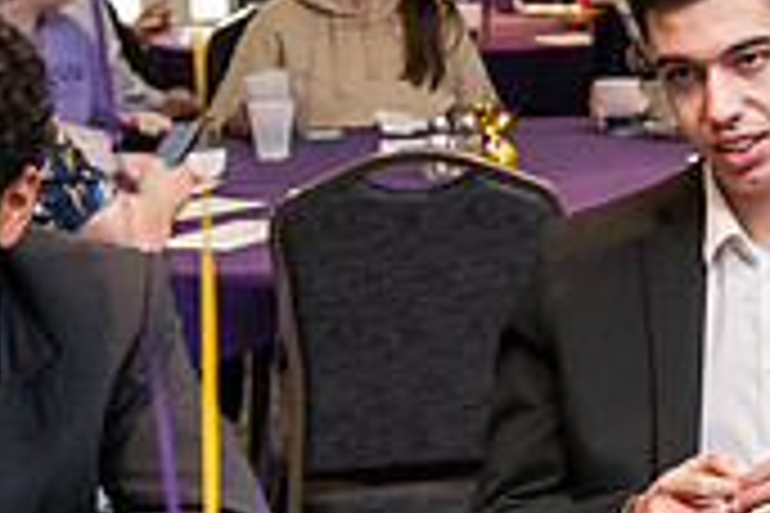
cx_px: 977
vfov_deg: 10.5
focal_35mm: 129
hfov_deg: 15.2
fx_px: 2759
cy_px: -92
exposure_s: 1/160
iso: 1600
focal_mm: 38
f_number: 3.5
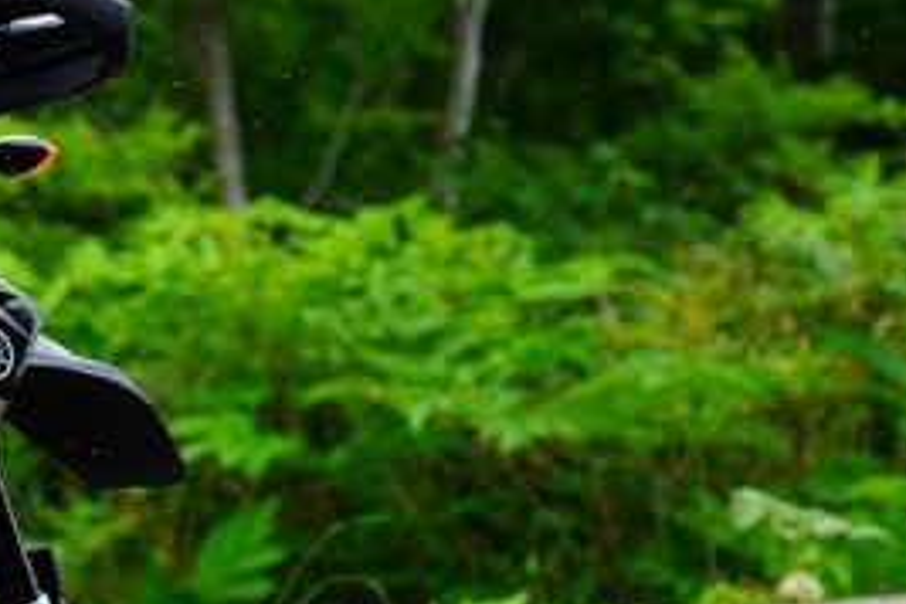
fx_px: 7927
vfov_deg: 4.4
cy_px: 439
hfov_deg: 6.5
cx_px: -343
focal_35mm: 315
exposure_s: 1/500
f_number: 4
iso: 500
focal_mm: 105
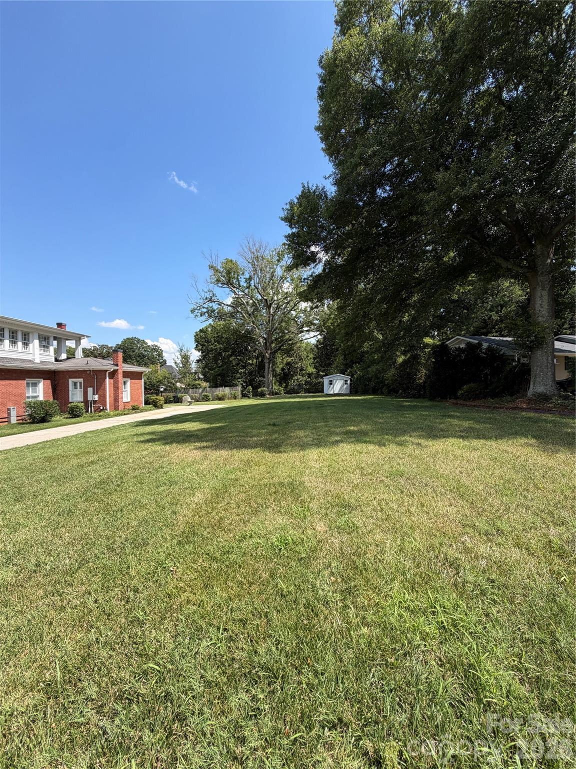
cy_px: 384
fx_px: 311
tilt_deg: +1.1
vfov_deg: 102.1
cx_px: 288
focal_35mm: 14
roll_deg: -0.3
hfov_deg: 85.7
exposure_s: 1/770
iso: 32
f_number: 2.2
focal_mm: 2.22
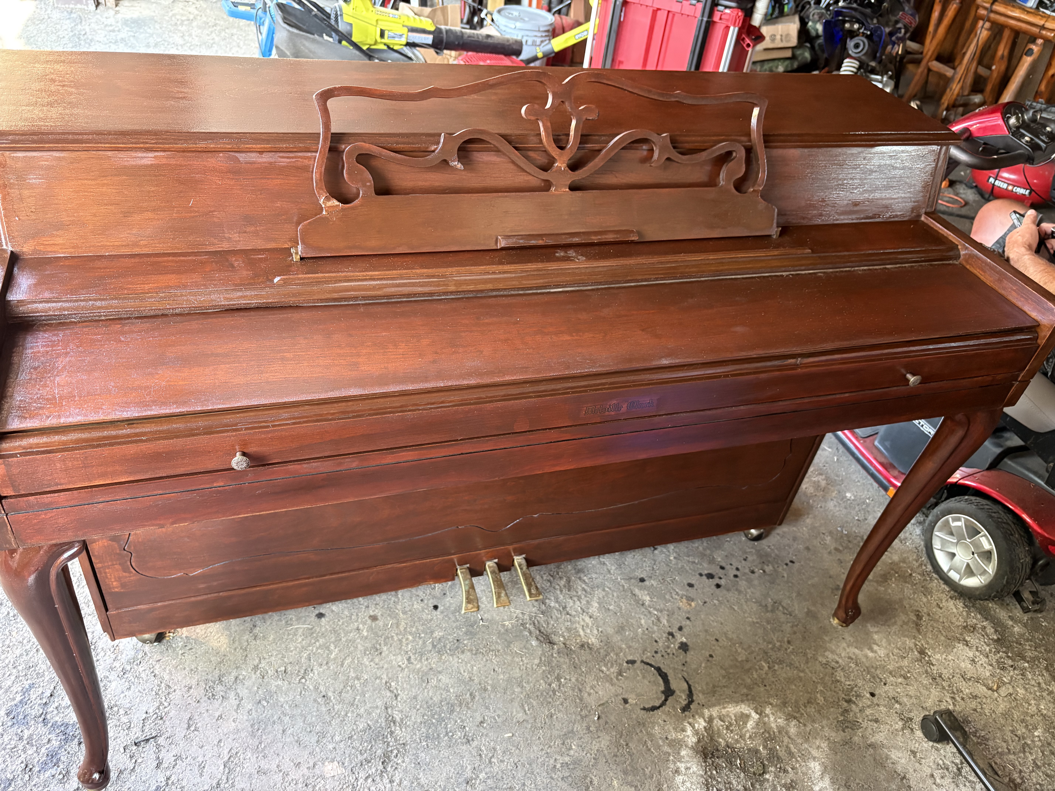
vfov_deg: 53.1
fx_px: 792
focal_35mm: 26
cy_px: 396
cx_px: 528
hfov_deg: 67.3
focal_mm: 5.96
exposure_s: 1/60
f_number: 1.6
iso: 500
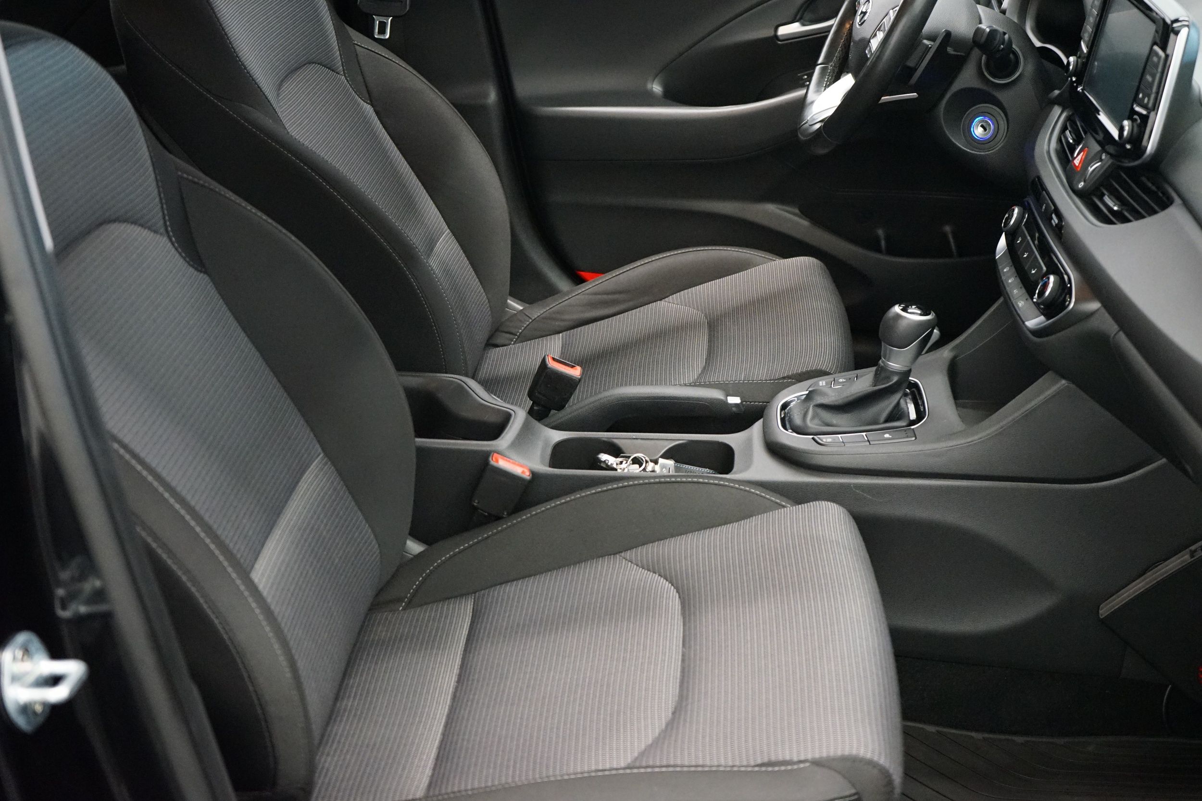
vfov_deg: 31.2
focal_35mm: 43
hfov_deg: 45.4
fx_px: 1436
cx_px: 601
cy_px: 400
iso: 6400
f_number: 4.5
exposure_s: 1/80
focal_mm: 43
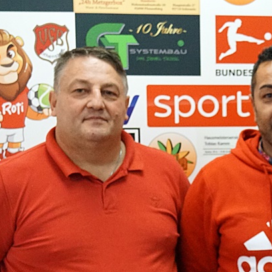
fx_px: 933
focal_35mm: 105
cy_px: 243
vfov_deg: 16.4
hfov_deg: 16.1
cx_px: 301
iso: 3200
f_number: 4.5
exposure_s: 1/160
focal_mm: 28
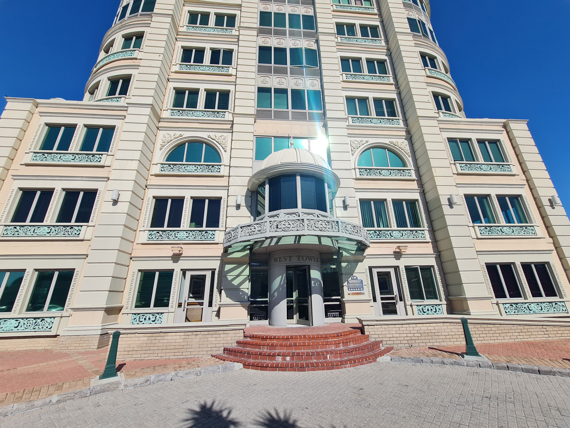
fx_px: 214
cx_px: 285
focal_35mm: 13
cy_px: 214
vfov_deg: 89.9
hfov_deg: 106.2
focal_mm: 2.2
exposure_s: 1/2696
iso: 50
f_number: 2.2
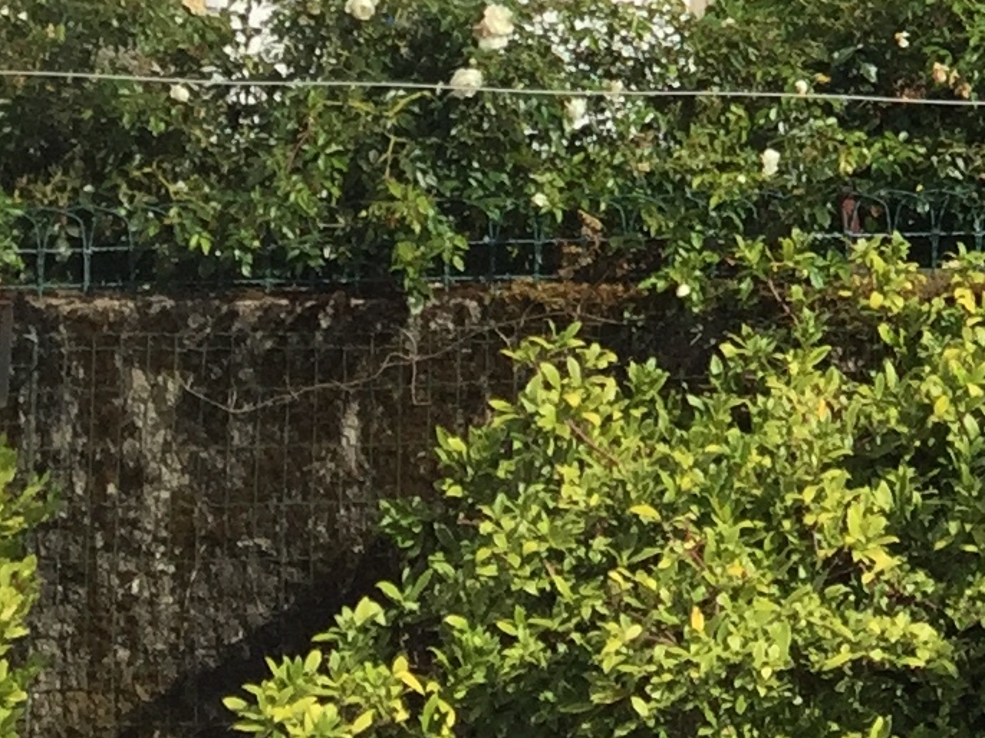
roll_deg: -0.6
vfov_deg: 10.1
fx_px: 3925
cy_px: -663
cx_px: 1785
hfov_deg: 12.9
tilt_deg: +0.9
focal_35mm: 138
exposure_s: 1/2475
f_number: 2.2
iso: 32
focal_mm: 4.15
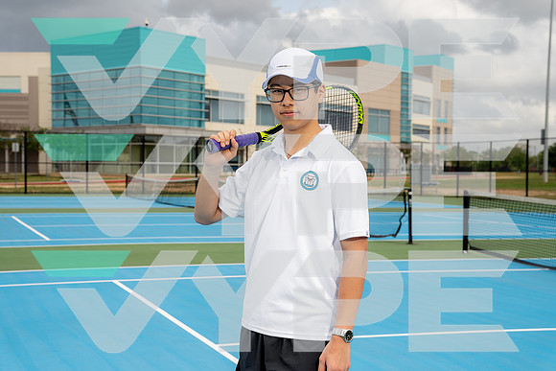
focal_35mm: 57
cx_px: 278
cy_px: 186
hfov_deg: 35.0
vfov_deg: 23.8
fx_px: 880
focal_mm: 57
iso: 100
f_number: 7.1
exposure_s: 1/250
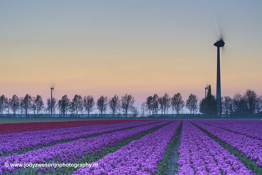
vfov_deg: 14.0
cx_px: 131
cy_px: 88
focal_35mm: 98
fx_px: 714
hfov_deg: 20.8
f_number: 13
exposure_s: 1.6
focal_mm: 98
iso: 125
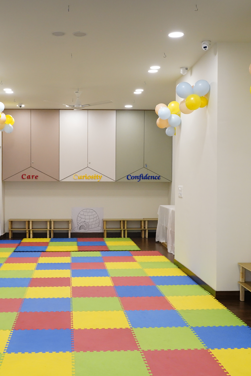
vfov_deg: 45.4
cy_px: 187
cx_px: 88
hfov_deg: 31.0
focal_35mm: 43
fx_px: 450
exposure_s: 1/400
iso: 3200
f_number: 6.3
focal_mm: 28
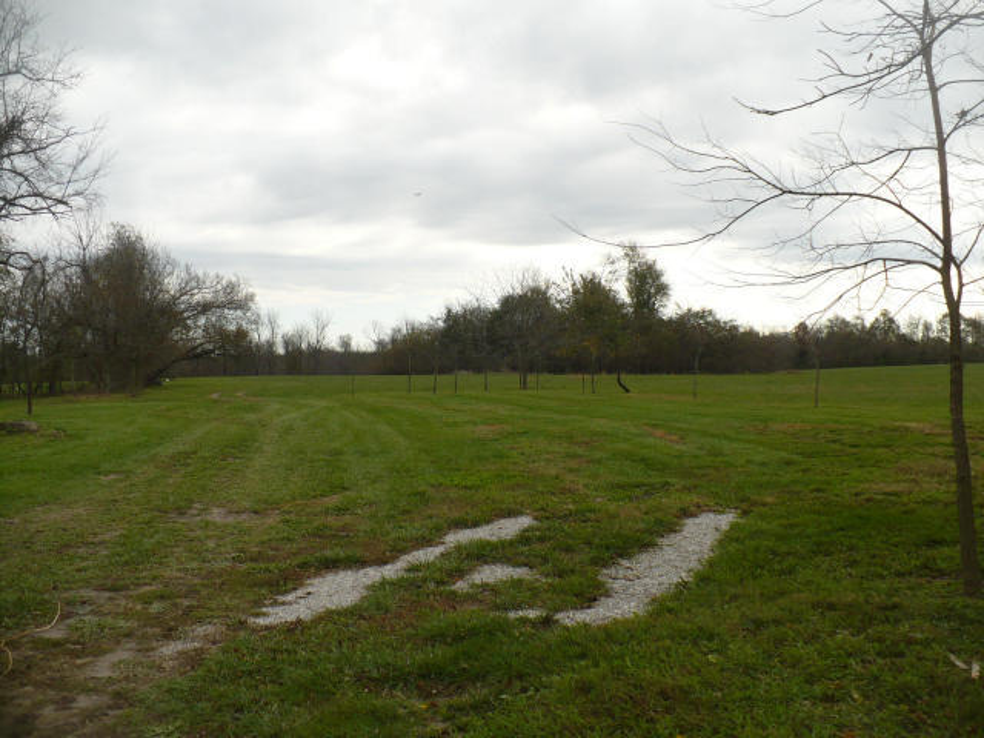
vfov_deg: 38.7
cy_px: 369
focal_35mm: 37
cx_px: 492
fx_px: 1052
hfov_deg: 50.1
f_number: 2.8
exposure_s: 1/800
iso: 100
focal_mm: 6.1
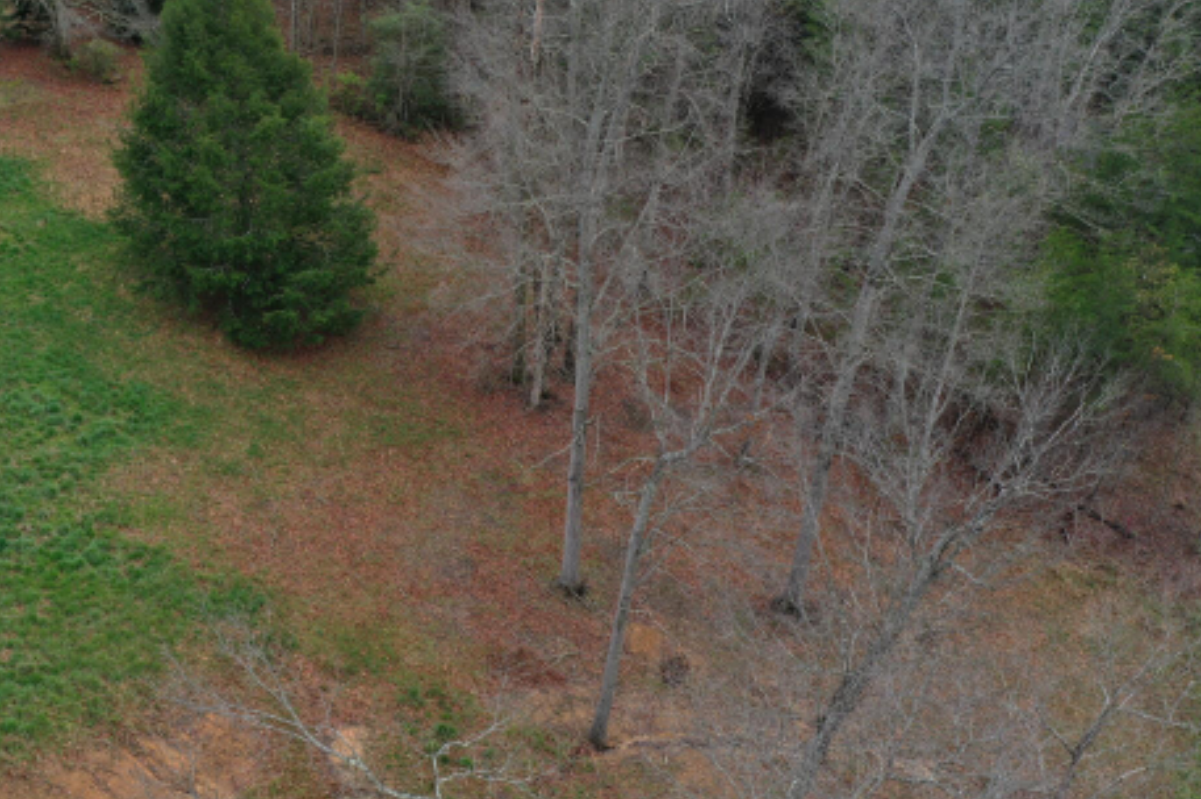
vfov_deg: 29.2
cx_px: 321
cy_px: 449
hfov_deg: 41.7
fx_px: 1533
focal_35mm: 46
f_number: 4.5
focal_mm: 10.26
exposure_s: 1/160
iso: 100
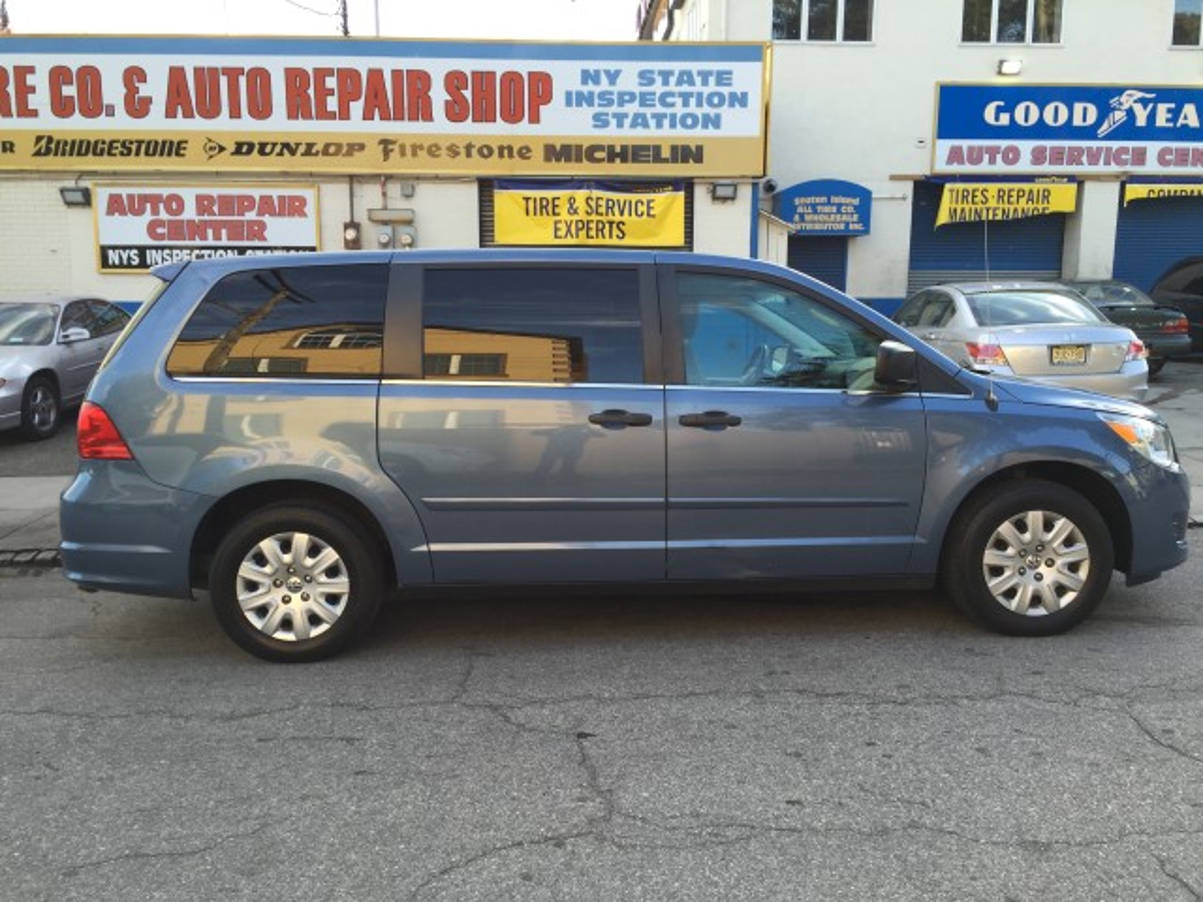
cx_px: 602
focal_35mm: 29
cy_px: 451
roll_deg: -1.6
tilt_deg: -5.8
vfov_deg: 48.2
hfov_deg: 61.7
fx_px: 1008
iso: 32
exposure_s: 1/159
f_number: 2.2
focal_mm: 4.15
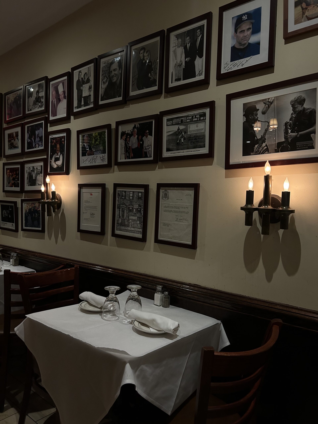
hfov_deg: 53.1
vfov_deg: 67.3
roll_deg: -0.5
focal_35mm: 26
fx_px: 318
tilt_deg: +0.7
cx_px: 159
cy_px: 212
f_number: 1.5
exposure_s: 1/60
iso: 200
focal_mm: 5.7
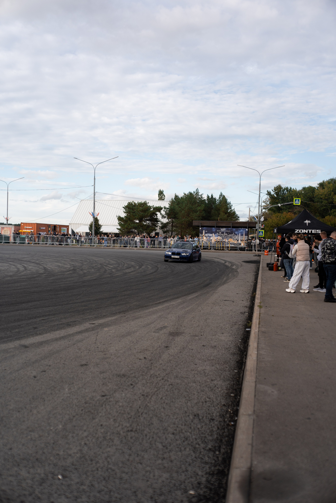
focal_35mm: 35
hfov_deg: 37.9
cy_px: 252
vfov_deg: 54.4
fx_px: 490
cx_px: 168
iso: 100
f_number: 2.2
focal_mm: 35
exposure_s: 1/2000
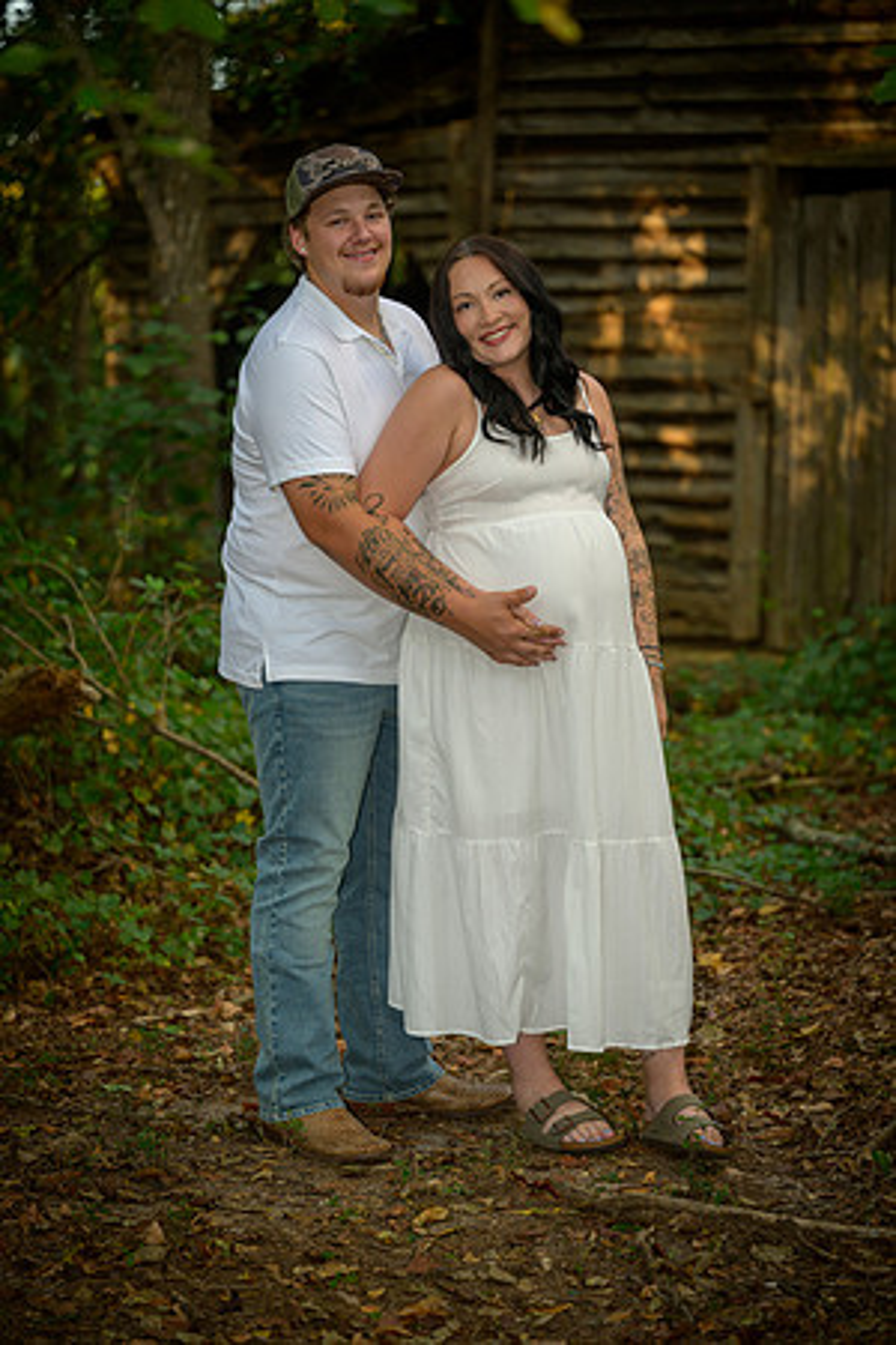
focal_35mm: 105
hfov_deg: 13.0
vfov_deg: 19.5
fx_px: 3920
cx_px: 448
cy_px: 672
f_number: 3.3
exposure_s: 1/60
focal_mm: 105
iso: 200
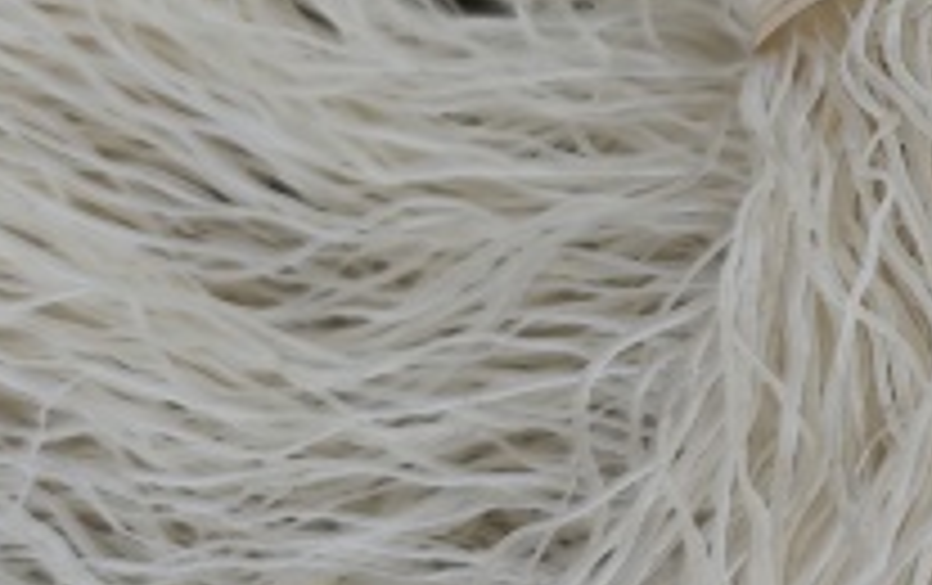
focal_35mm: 94
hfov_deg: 19.7
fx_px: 2391
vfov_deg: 13.8
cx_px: 1319
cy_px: 76
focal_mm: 6.55
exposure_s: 1/329
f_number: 1.6
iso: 50
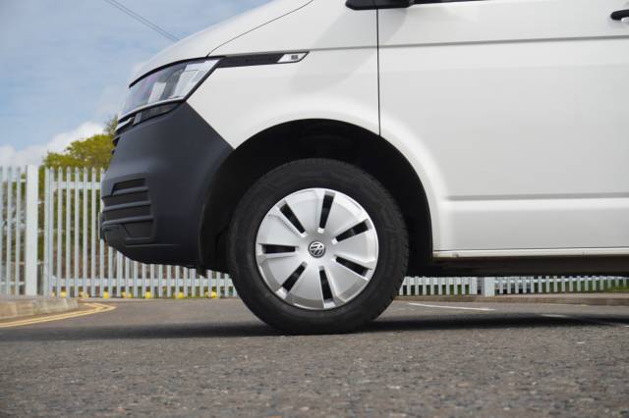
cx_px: 314
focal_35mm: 75
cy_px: 209
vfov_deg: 18.2
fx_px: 1310
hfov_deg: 27.0
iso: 160
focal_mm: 50
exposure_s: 1/160
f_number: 8
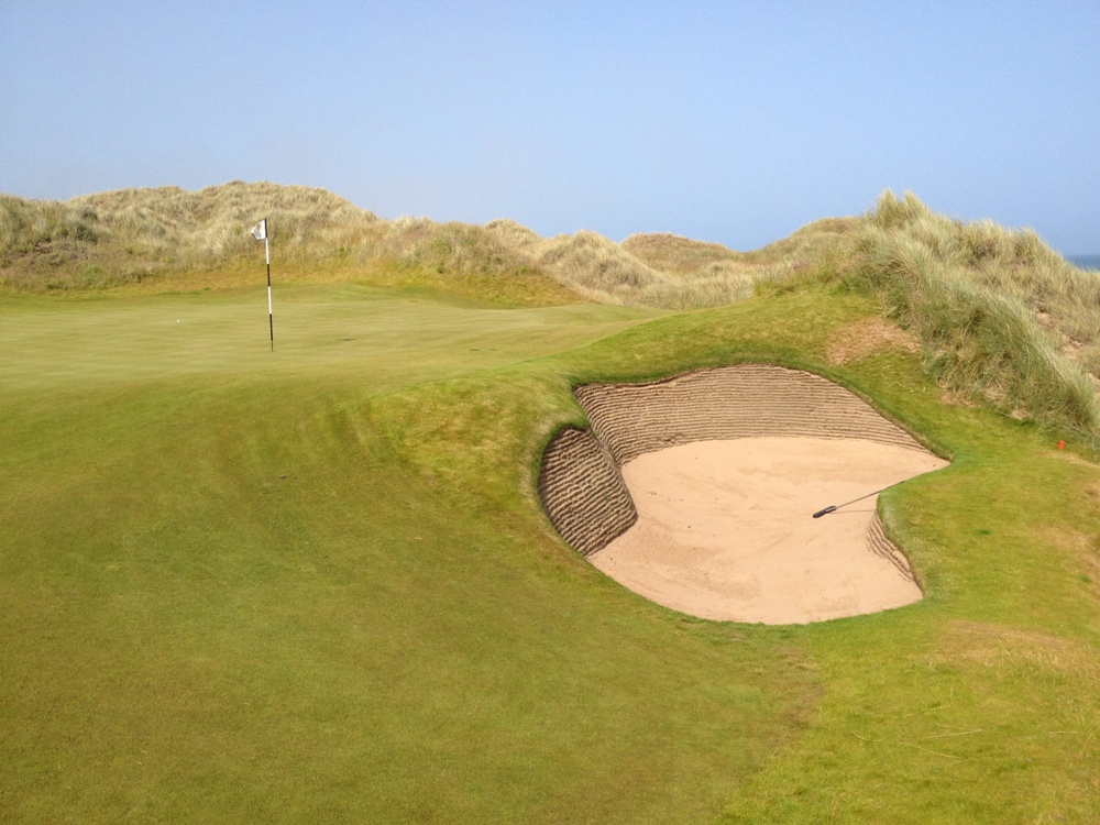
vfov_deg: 40.7
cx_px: 550
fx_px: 1112
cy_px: 412
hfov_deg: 52.6
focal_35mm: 35
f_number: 2.4
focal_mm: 4.28
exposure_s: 1/1783
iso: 50
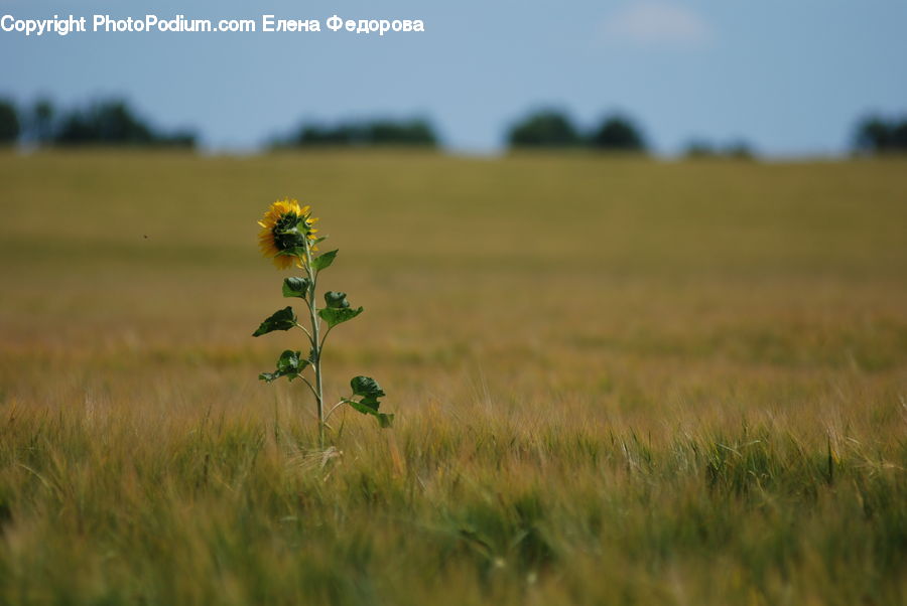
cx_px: 454
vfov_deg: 4.6
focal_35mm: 300
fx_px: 7566
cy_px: 303
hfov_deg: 6.9
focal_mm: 200
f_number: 3.2
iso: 100
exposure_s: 1/3200
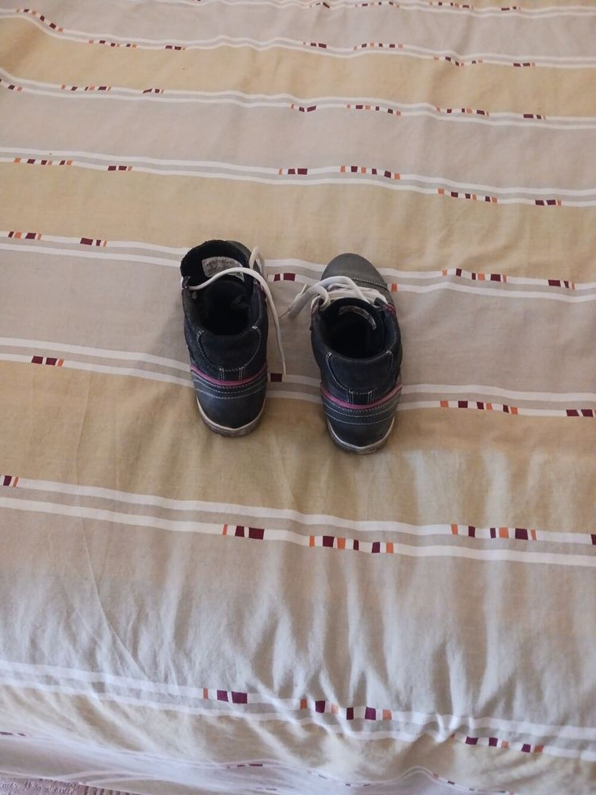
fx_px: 620
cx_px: 298
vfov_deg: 65.3
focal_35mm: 27
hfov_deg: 51.4
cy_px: 398
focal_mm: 4
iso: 800
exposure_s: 1/20
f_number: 1.8
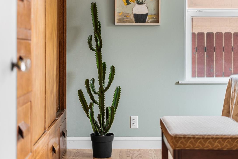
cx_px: 108
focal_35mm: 74
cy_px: 55
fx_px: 489
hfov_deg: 27.3
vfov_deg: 18.4
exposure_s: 1/20
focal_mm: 50
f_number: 1.8
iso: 100
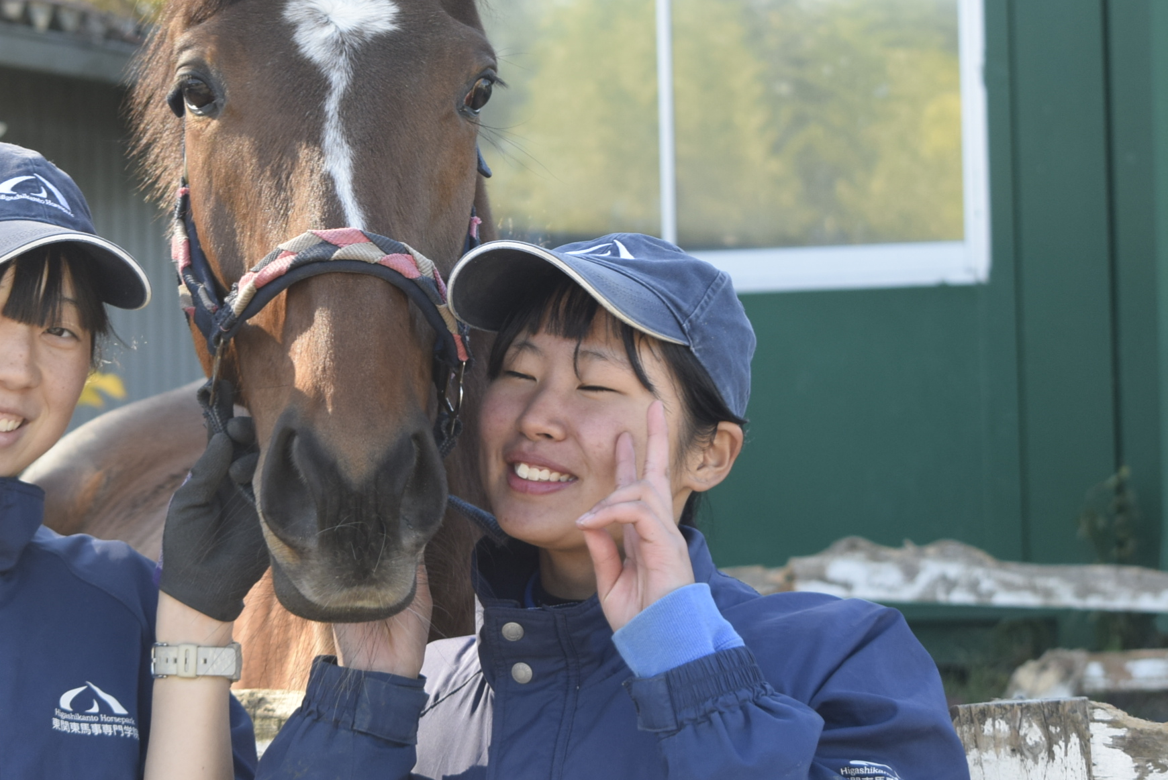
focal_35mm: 142
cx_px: 451
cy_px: 231
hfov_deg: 14.4
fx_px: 4606
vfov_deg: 9.7
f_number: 6.3
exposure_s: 1/160
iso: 400
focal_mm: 55
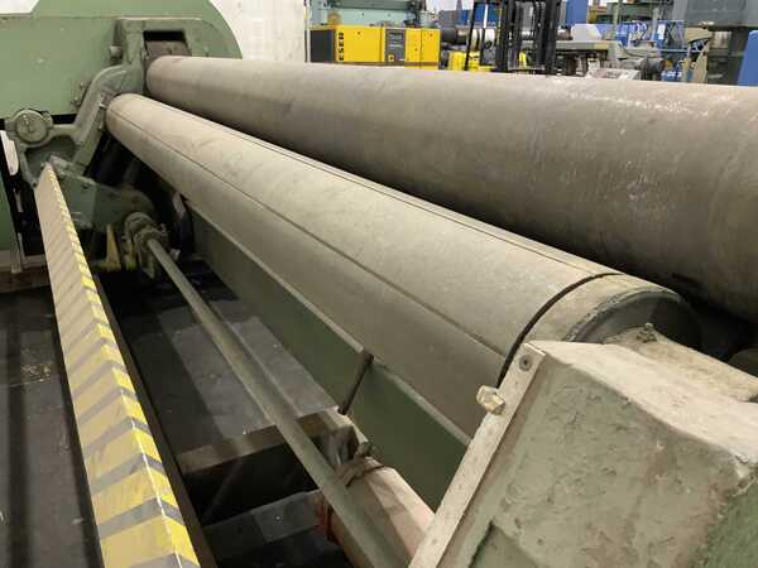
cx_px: 379
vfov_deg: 48.2
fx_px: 635
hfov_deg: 61.7
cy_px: 284
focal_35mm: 29
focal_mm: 3
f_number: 1.8
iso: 250
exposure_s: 1/40
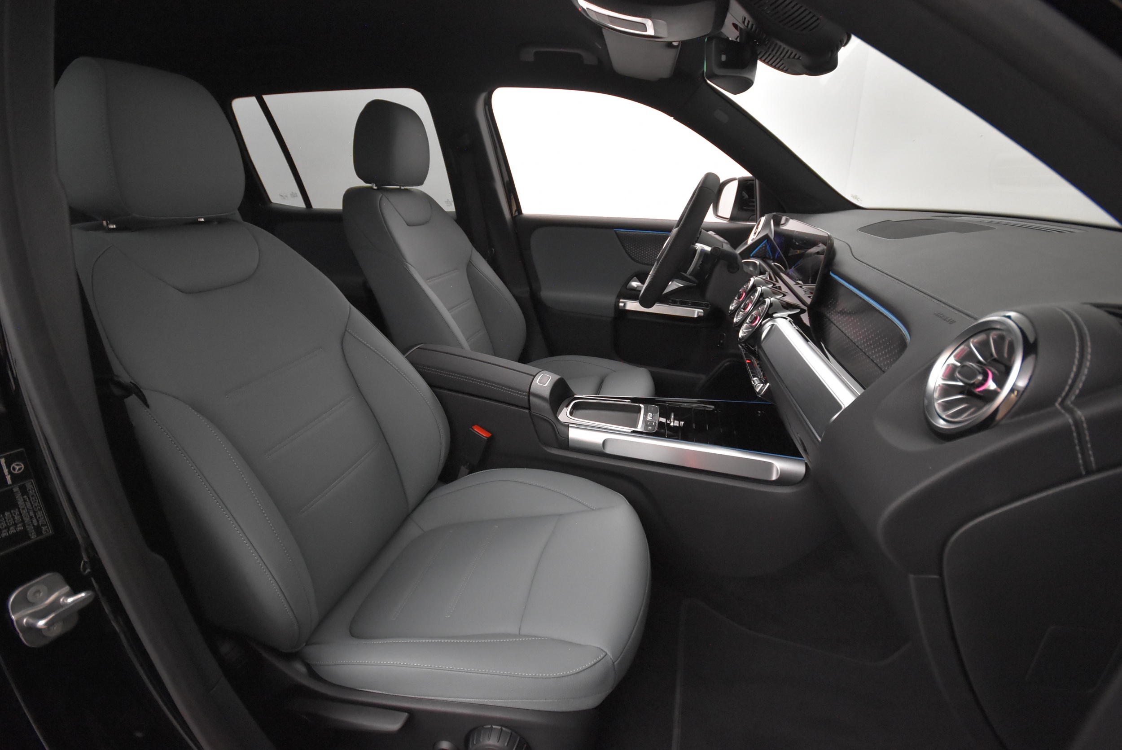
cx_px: 561
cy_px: 375
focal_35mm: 17
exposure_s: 1/60
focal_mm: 11.5
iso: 4000
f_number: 4.2
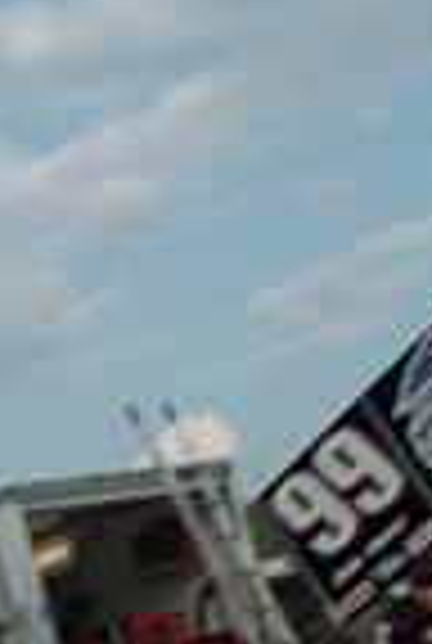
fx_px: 2615
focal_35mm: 146
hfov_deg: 9.4
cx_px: 61
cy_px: 689
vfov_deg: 13.8
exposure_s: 1/250
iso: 100
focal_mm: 31
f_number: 7.1
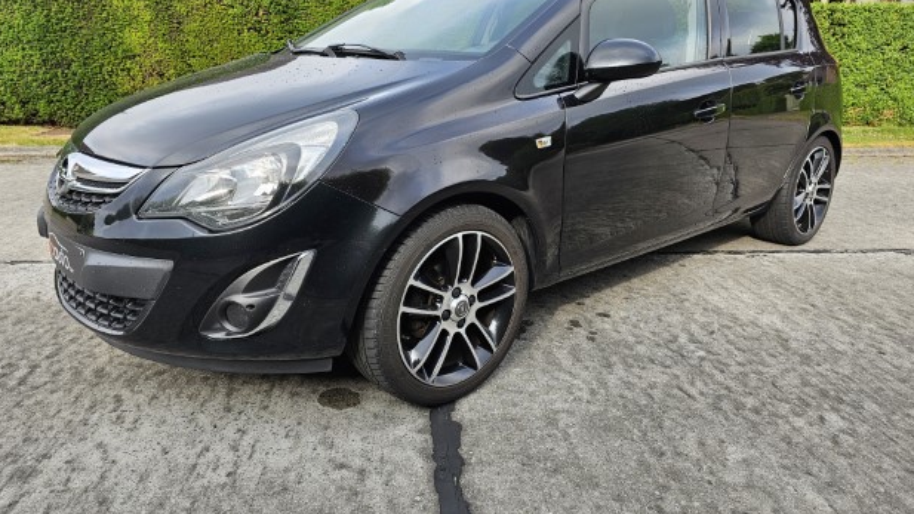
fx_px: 630
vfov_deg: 44.3
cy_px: 225
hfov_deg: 71.9
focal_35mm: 26
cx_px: 443
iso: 16
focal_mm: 6.3
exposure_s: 1/180
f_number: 1.7
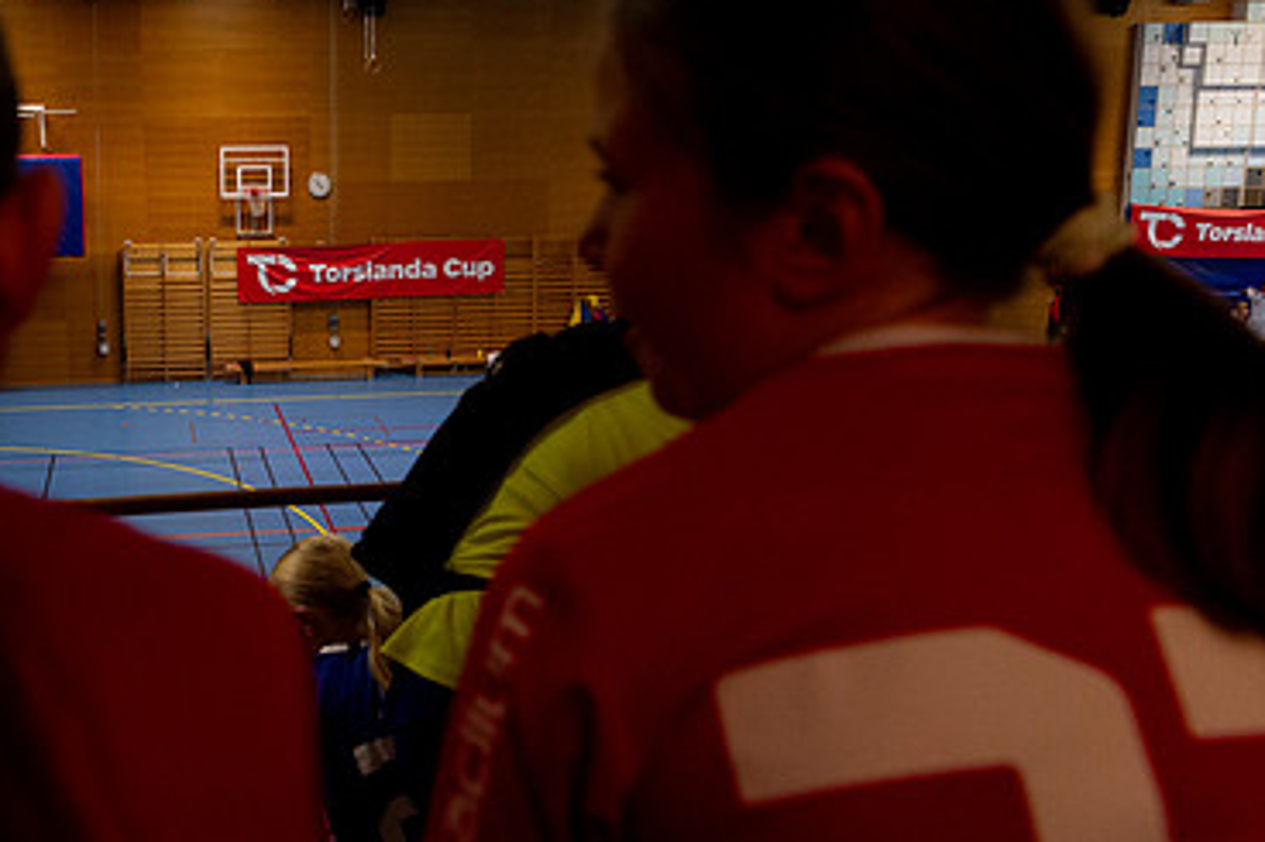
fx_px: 1370
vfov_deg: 34.1
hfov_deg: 47.7
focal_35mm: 39
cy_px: 337
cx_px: 320
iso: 2500
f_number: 3.5
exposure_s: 1/400
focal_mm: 24
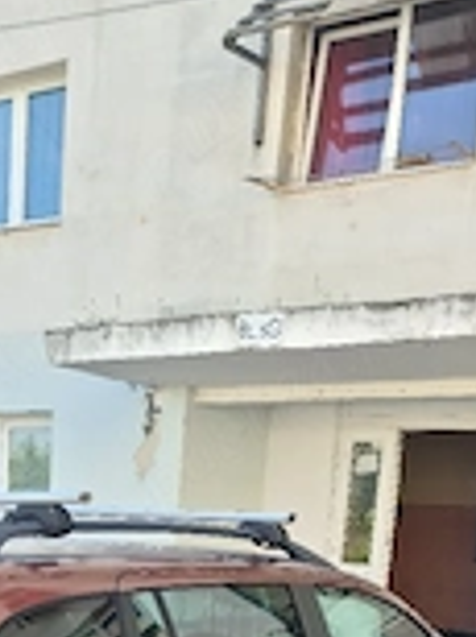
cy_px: 778
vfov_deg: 26.4
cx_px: 37
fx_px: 1195
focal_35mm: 65
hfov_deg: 21.9
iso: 50
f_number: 1.8
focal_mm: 7
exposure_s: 1/143
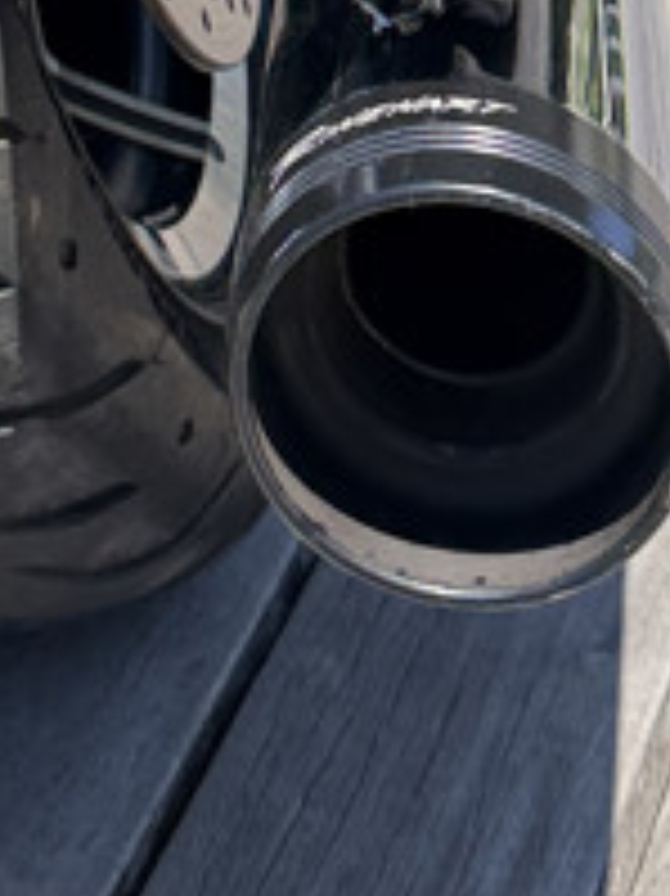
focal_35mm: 129
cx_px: -157
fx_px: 3333
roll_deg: +1.0
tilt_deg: -10.8
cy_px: -876
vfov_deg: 13.3
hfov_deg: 11.2
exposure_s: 1/1727
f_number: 1.78
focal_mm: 6.76
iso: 100
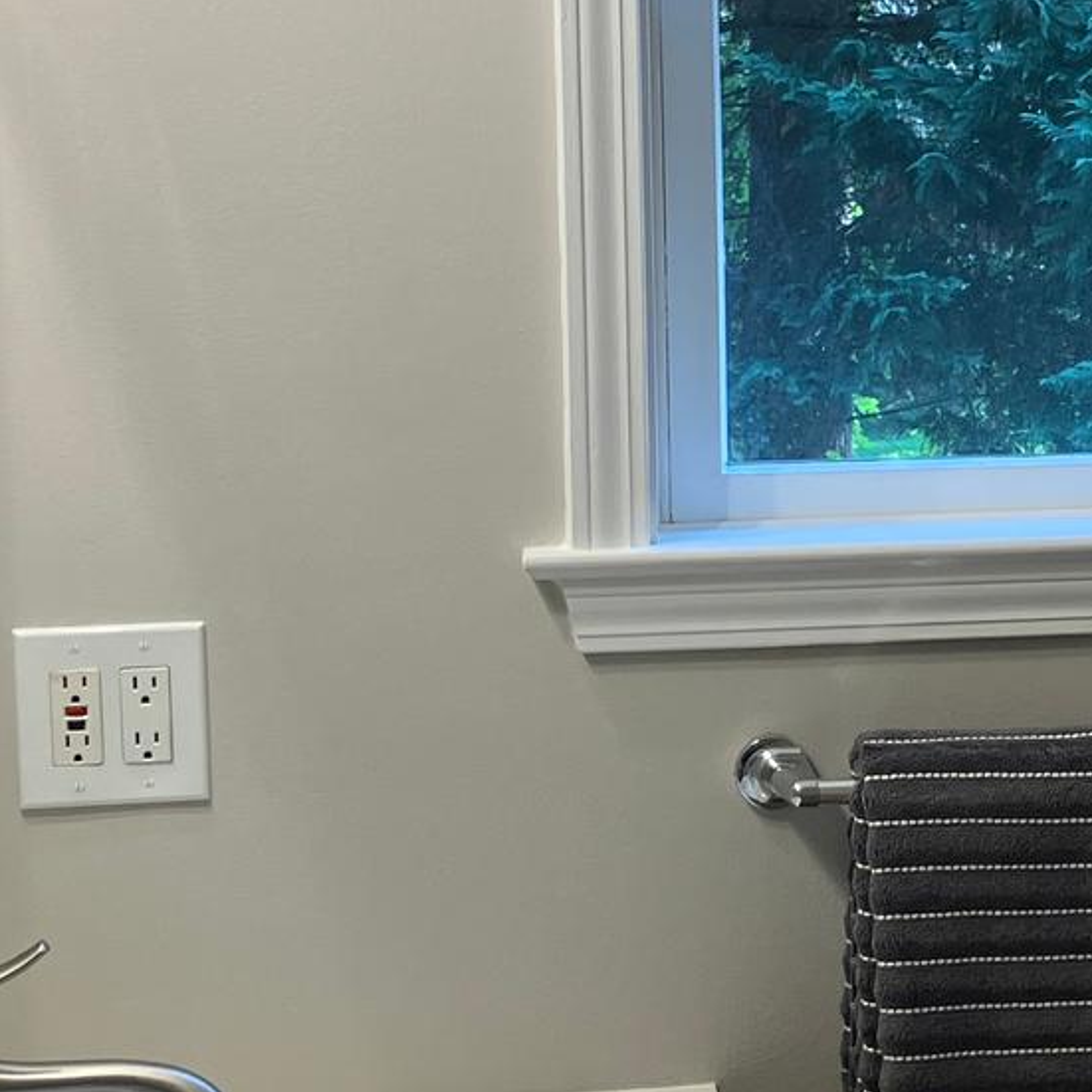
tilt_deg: -6.0
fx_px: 3284
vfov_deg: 18.9
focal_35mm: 92
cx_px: 1106
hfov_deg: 18.4
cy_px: 474
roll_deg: -0.2
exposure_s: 1/120
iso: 64
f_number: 1.8
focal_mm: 3.99
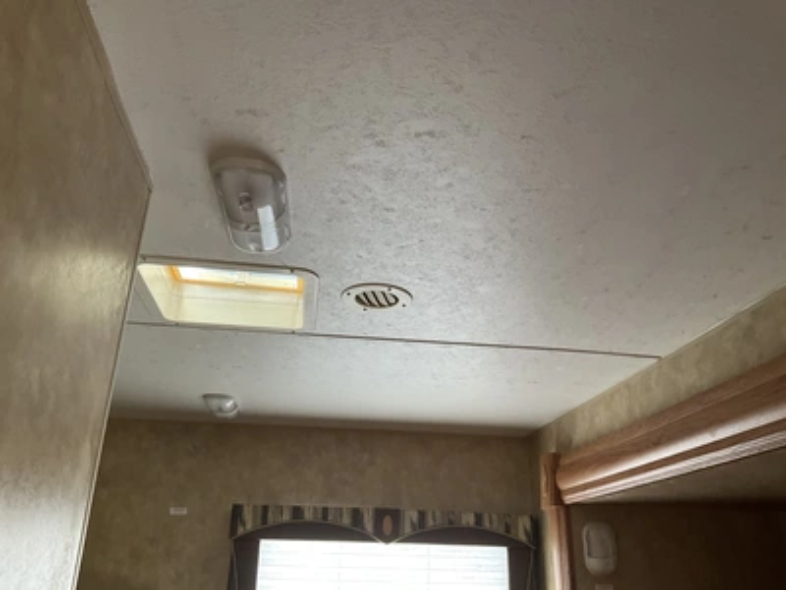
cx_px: 393
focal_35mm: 29
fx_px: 658
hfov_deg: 61.7
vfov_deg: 48.2
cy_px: 295
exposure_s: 1/60
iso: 100
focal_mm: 3
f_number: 1.8
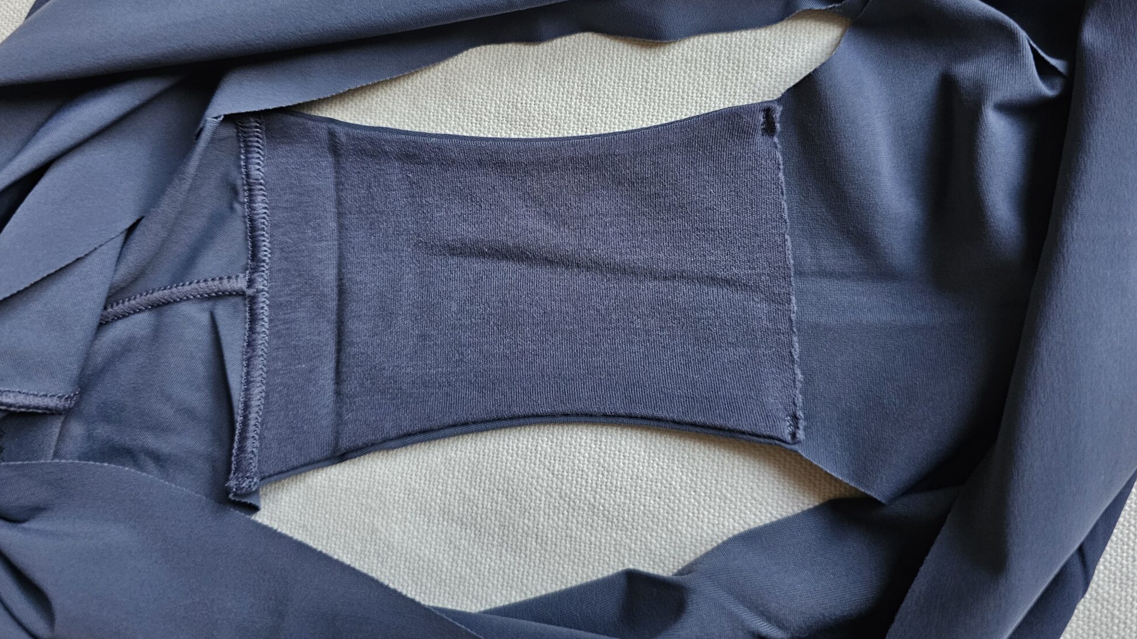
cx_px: 585
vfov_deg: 43.8
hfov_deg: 71.9
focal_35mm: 26
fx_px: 784
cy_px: 216
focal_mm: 6.3
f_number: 1.7
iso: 640
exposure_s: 1/37.1
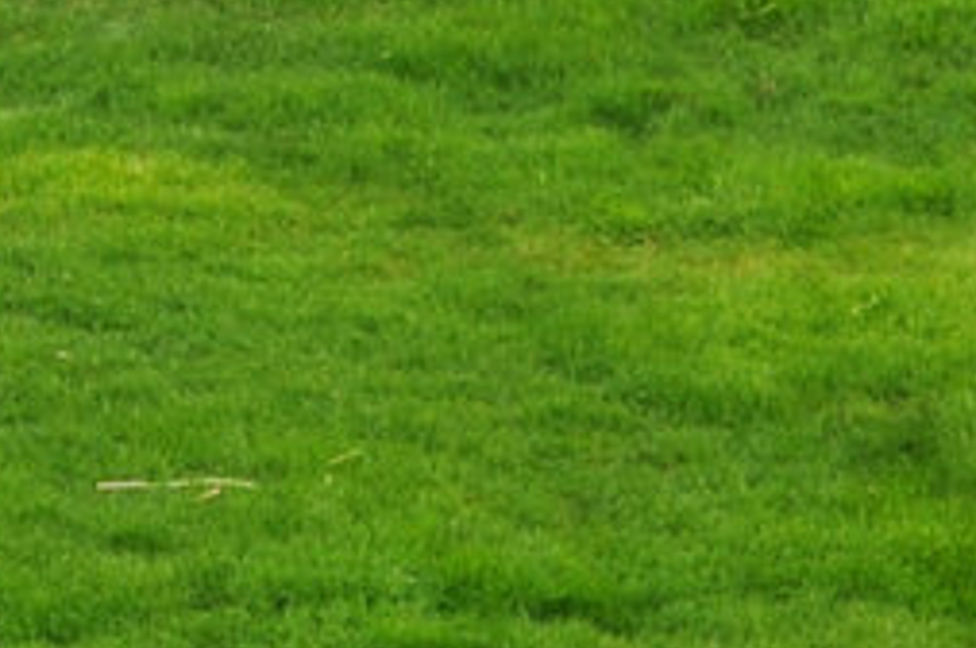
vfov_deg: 7.6
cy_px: -710
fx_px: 4630
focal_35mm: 171
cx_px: 297
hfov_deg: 12.0
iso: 50
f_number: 8
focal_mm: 24
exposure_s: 1/60
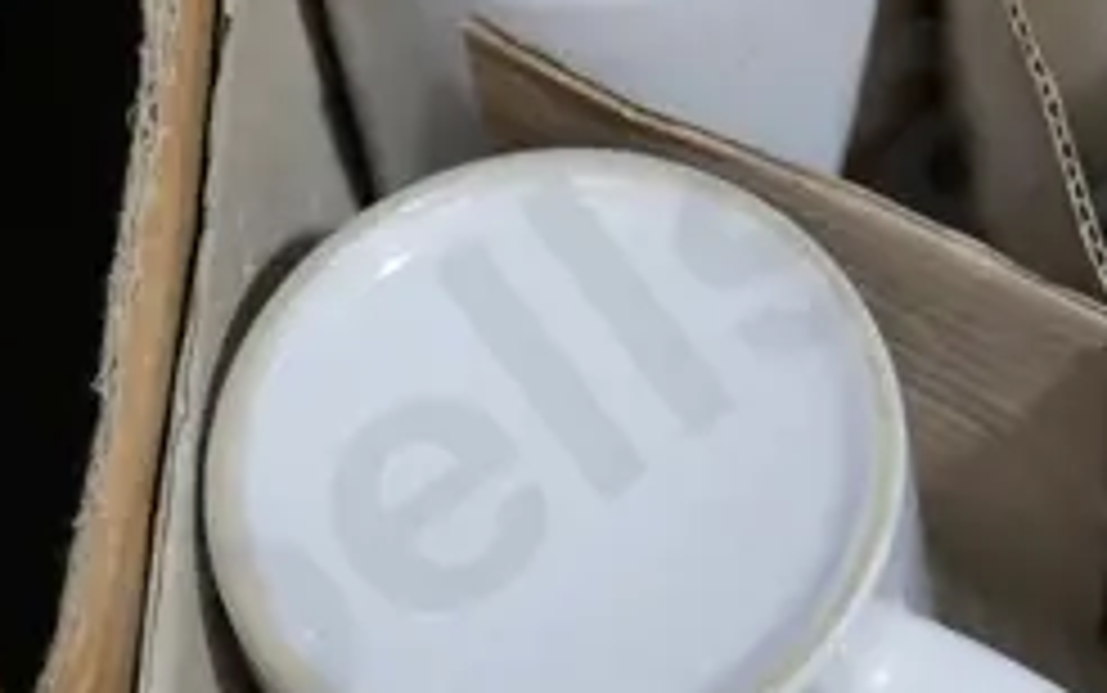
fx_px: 4256
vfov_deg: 9.2
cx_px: 1152
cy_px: -38
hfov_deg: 14.5
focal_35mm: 141
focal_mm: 16
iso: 250
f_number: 3.6
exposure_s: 1/60
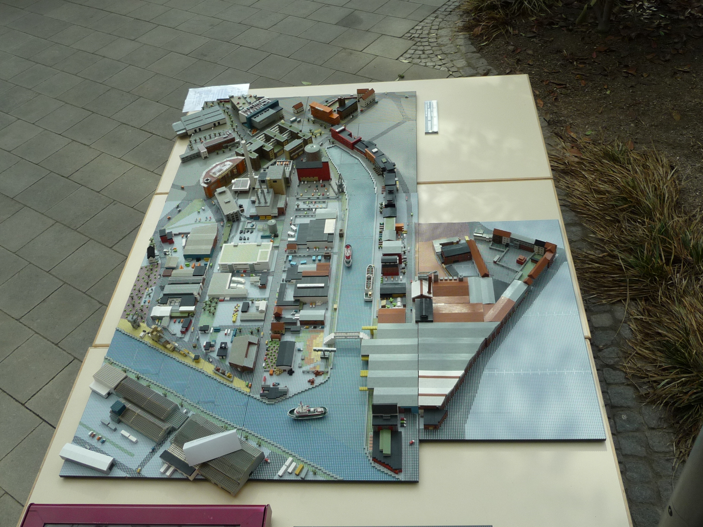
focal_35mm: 35
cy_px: 264
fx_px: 711
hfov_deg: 52.6
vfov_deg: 40.7
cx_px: 352
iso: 100
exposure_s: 1/200
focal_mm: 4.7
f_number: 3.3
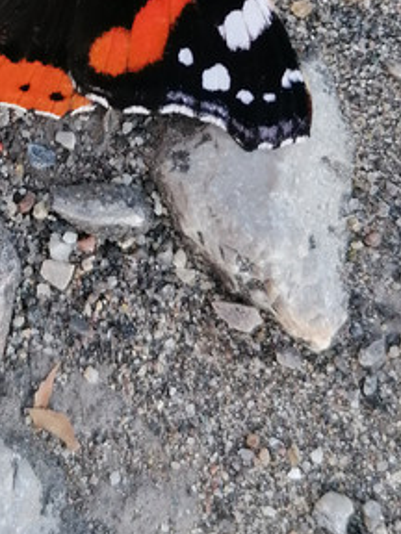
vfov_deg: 24.6
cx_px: 37
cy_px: -22
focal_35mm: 75
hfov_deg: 19.3
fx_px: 1158
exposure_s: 1/100
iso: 100
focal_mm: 4.75
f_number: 1.8
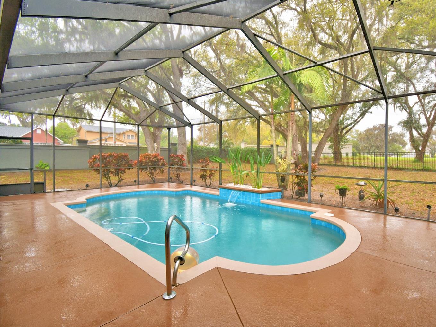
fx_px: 214
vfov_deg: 74.7
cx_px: 257
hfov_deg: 90.1
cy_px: 161
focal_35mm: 17
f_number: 4.5
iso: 280
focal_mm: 10
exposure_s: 1/125
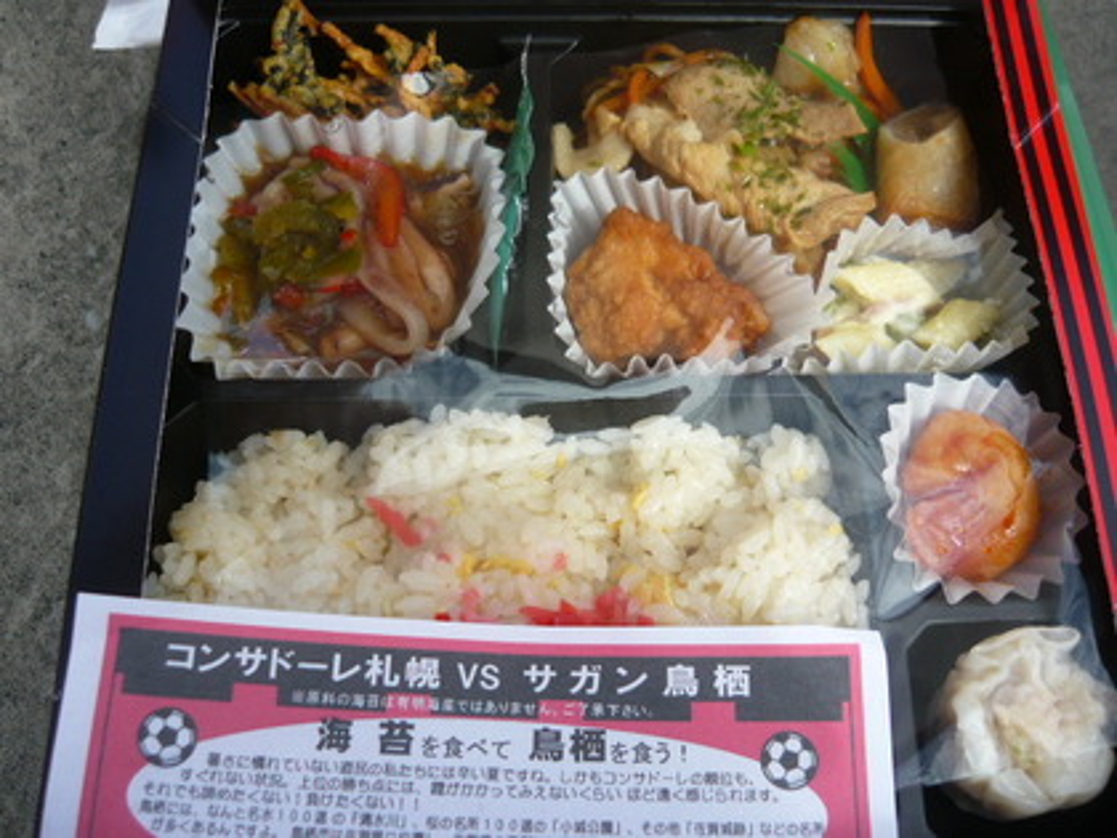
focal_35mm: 33
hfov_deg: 55.4
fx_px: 1065
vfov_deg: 42.9
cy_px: 419
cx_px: 558
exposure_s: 1/800
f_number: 2.8
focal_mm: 5.5
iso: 100
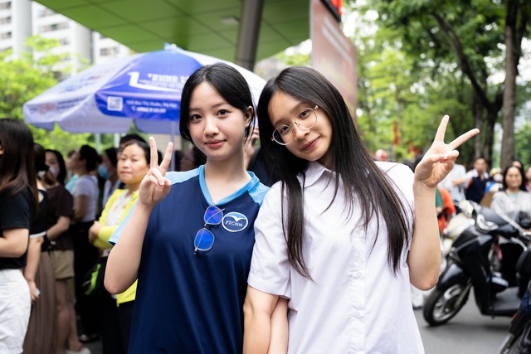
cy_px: 177
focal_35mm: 36
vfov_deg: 36.9
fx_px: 531
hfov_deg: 53.1
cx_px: 266
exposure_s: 1/500
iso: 1250
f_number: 3.2
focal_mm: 36
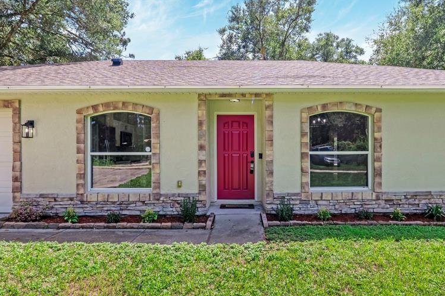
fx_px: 280
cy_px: 165
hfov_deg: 76.8
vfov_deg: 55.6
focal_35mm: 23
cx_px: 238
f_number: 9
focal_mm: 11
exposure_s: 1/2500
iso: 250
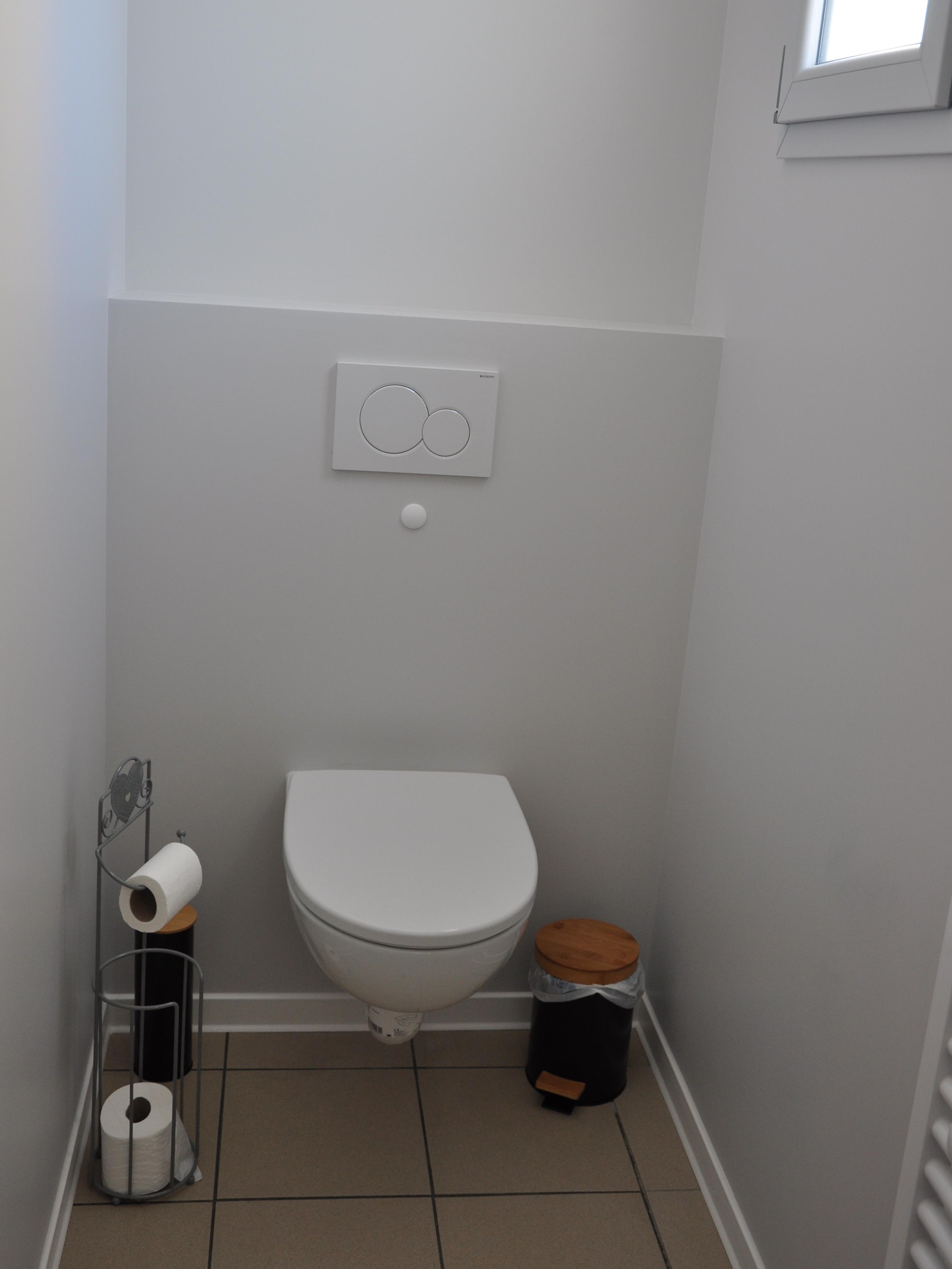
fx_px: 1467
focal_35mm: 40
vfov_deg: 46.8
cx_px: 479
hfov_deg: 36.0
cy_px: 587
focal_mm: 24
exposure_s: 1/60
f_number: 4
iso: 400
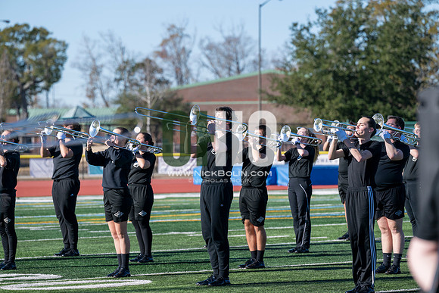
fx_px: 2439
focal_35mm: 200
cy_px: 146
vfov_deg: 6.9
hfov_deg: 10.3
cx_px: 220
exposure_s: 1/2000
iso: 200
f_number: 5
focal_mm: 200
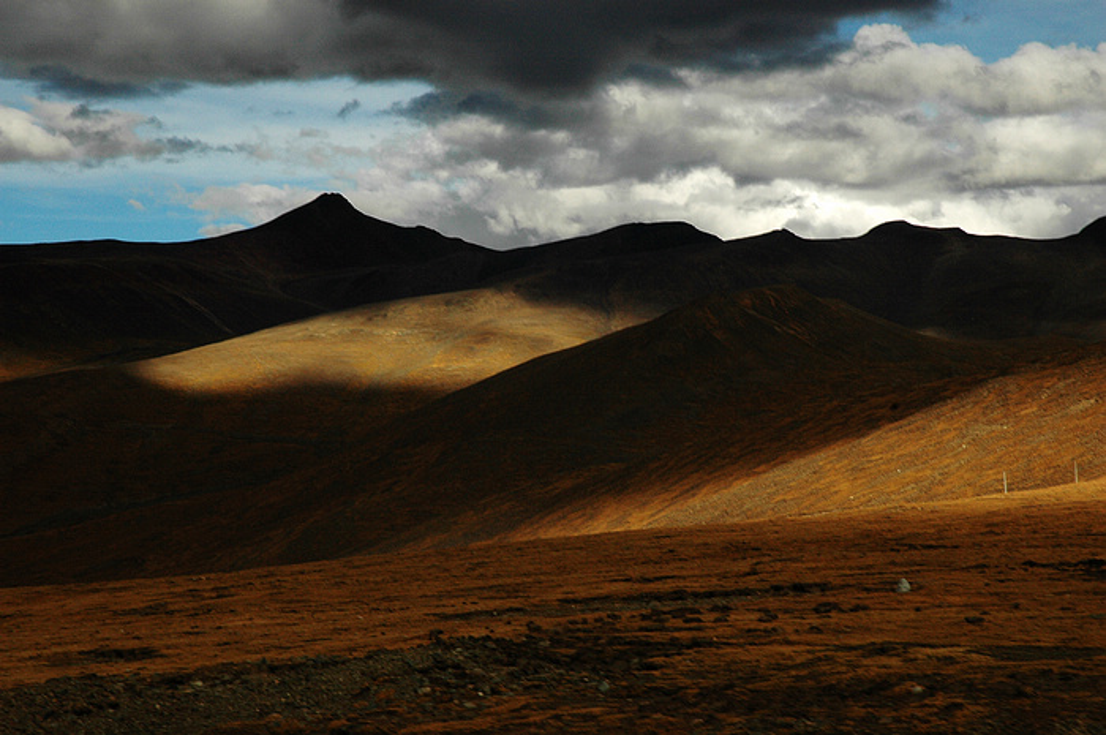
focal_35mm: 93
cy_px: 368
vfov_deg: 14.7
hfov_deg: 21.9
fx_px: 2854
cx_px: 553
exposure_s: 1/640
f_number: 14
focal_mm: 62
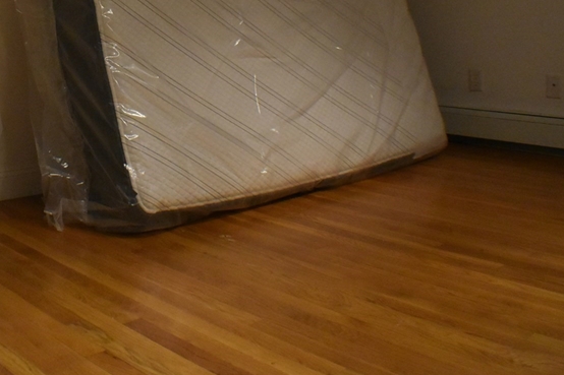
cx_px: 122
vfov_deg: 21.7
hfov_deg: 32.1
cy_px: 38
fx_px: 955
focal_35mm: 61
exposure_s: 1/125
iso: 3600
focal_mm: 22
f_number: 3.8
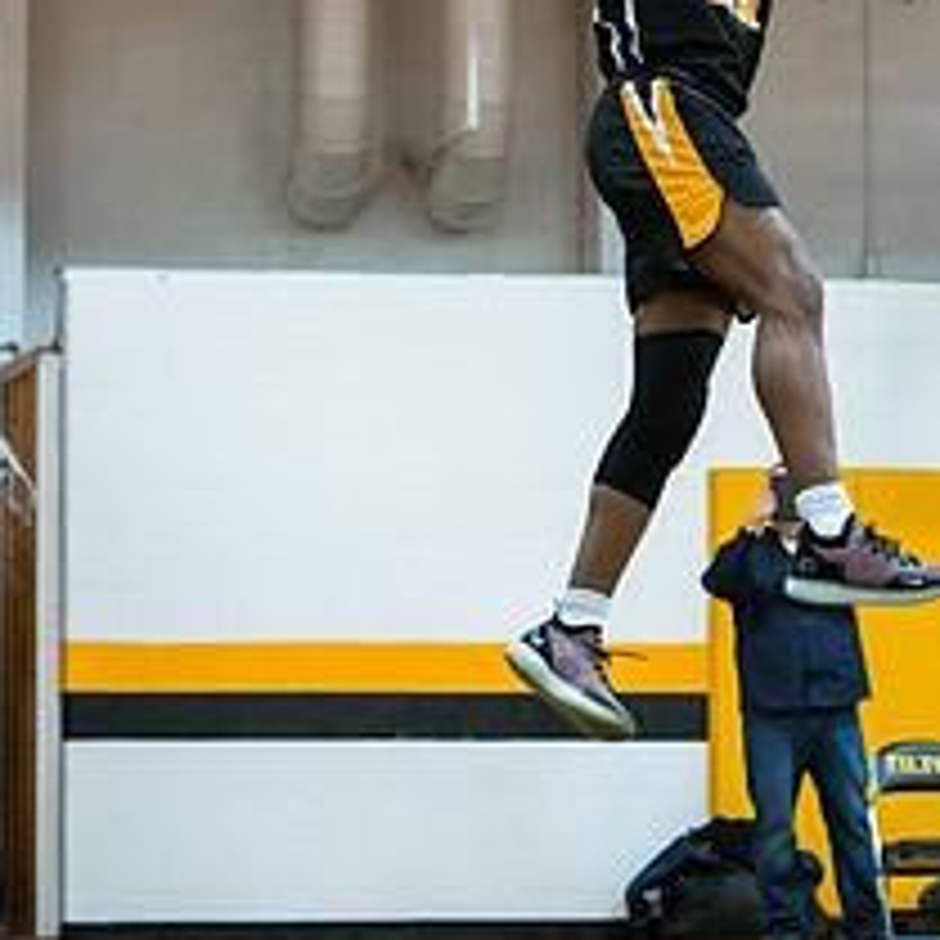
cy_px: 315
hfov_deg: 9.1
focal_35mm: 192
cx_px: 639
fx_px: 5899
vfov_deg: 9.1
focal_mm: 70
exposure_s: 1/400
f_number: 2.8
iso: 3200
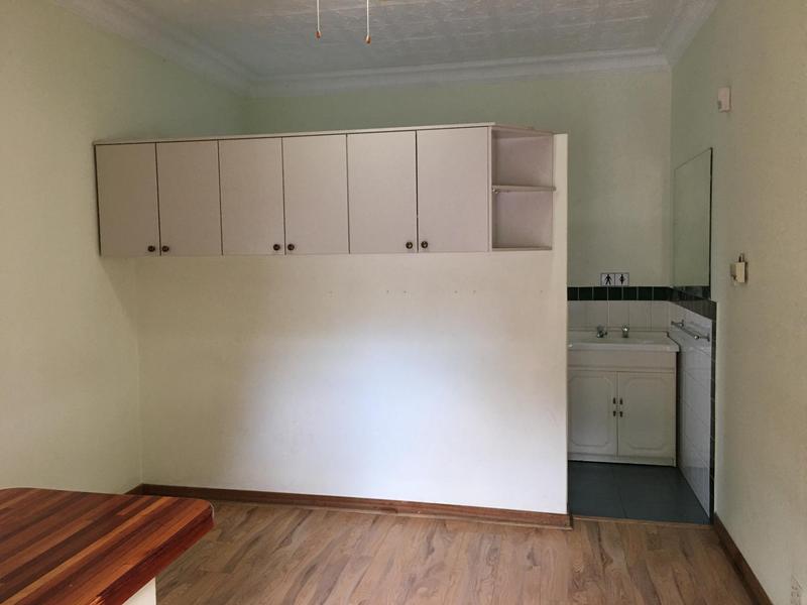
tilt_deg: -2.9
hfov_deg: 61.7
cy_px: 302
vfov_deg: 48.2
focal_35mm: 29
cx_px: 404
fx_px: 676
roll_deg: +0.0
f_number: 2.2
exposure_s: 1/17
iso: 64
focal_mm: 4.15
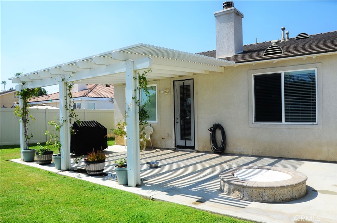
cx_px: 168
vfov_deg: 47.7
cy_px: 112
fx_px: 252
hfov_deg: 67.5
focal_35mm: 27
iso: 110
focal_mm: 18
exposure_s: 1/250
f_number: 8
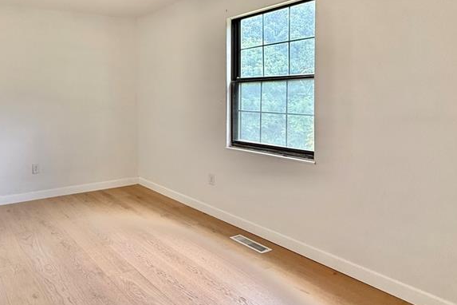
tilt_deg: -1.4
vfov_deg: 48.8
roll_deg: +0.9
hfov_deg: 64.8
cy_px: 105
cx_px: 108
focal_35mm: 26
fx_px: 330
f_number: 2.2
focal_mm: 2.22
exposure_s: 1/120
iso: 160
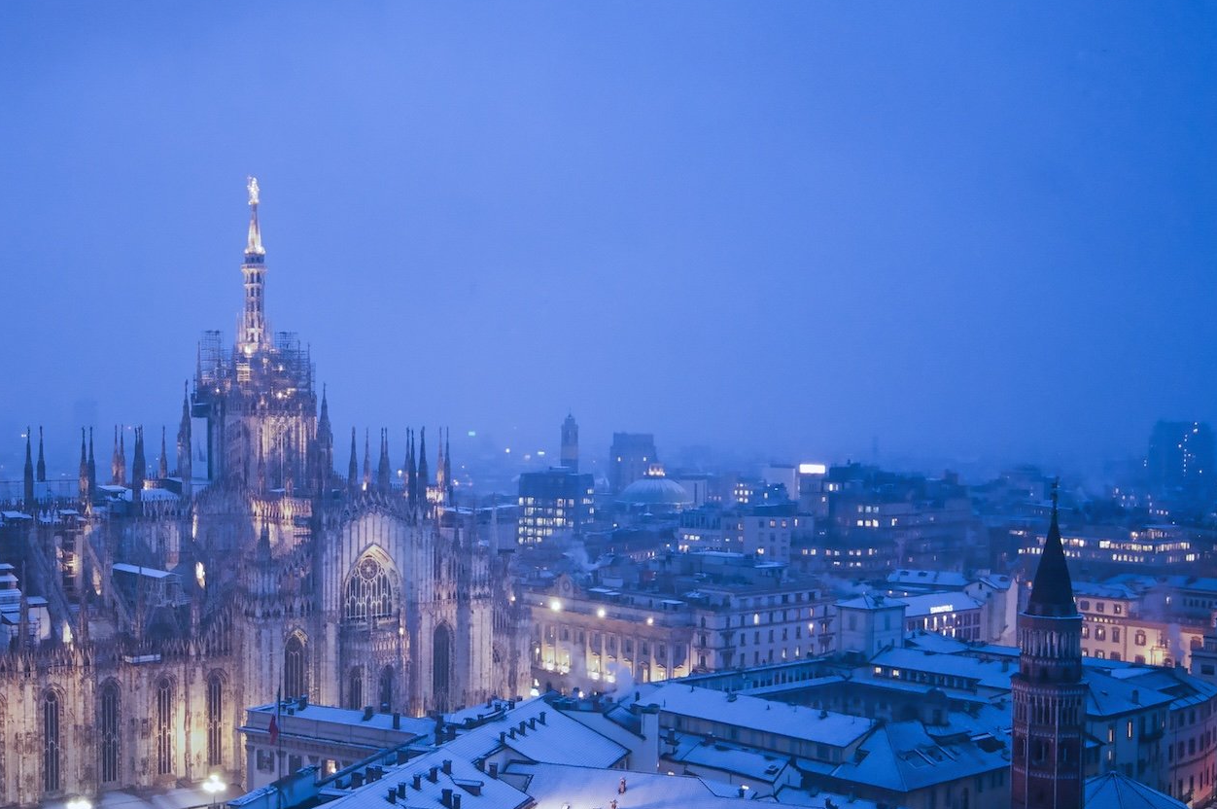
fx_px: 1553
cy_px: 497
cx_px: 426
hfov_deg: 42.3
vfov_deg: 29.1
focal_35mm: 46
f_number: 5.6
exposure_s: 1/13
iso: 1250
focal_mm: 20
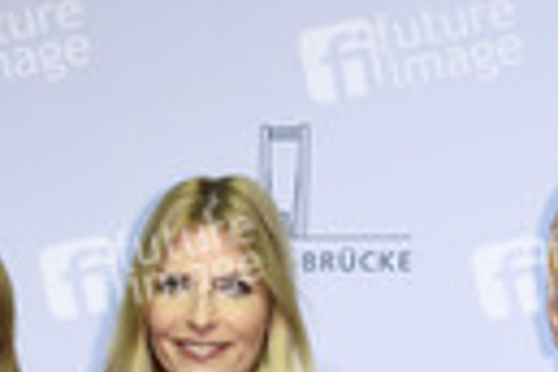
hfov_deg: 18.6
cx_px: 37
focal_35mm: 108
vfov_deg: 12.0
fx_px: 1674
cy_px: 593
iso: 800
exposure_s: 1/320
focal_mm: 31
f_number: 8
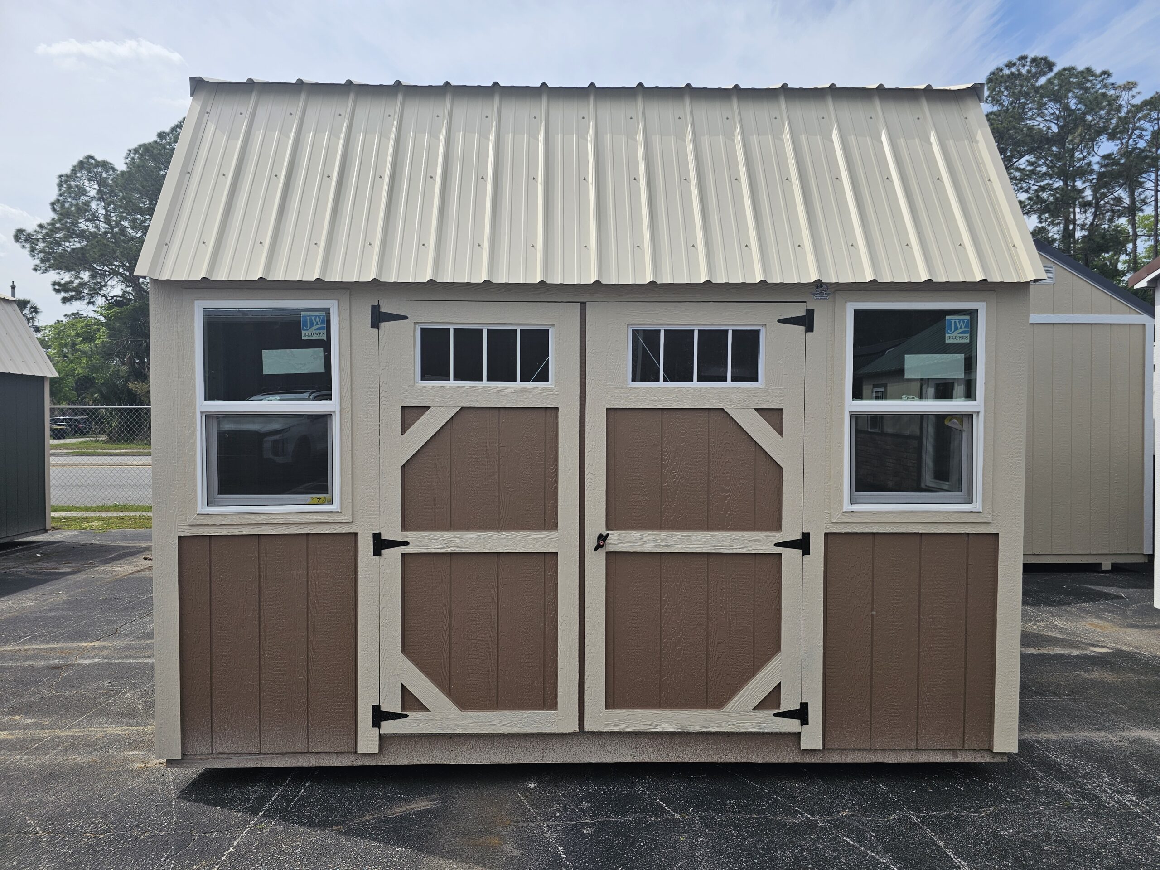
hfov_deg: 73.9
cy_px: 435
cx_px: 580
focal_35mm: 23
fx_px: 771
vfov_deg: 58.9
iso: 10
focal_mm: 6.3
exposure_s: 1/963
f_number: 1.7
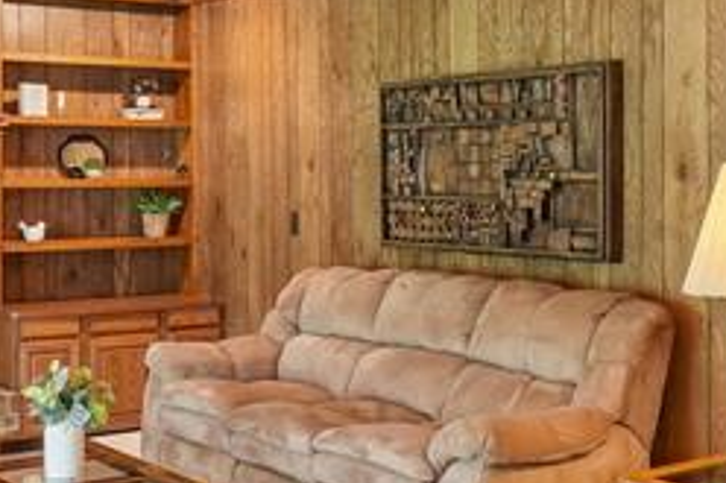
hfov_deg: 32.4
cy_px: 187
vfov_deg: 21.8
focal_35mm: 62
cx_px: 348
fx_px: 1249
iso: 400
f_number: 8
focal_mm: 10
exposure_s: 1/4
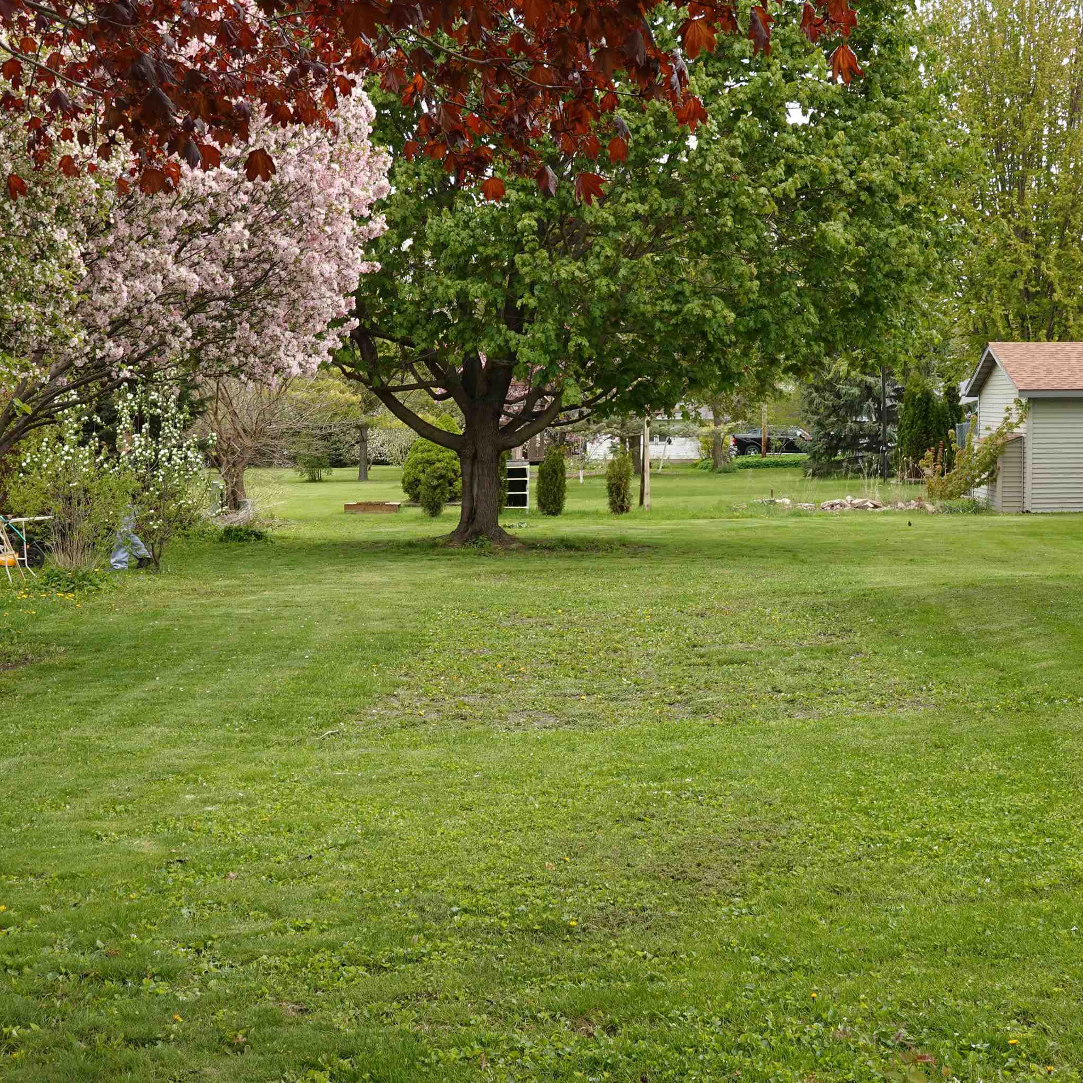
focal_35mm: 59
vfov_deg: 29.1
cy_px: 540
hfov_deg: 29.1
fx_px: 2088
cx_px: 594
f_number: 5
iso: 100
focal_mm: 16.86
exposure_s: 1/125
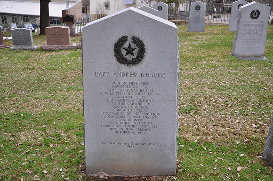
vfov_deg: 36.8
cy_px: 90
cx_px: 136
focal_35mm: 36
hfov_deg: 53.2
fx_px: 273
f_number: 5.6
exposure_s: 1/125
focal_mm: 24
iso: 280
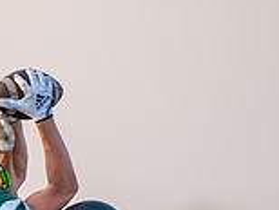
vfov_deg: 1.8
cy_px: 376
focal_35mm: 811
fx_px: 6547
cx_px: -15
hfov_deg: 2.4
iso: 400
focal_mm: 200
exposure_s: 1/1600
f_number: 2.8
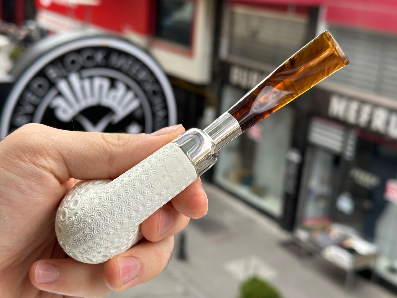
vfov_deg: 30.3
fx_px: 550
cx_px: 198
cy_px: 149
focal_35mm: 48
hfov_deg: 39.7
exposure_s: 1/903
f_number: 1.78
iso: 64
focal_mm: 6.86
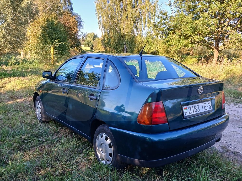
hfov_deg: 56.6
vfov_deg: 44.1
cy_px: 95
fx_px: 224
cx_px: 139
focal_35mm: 32
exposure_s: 1/100
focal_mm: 4
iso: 25
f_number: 1.8
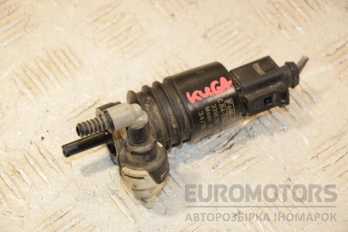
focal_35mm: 147
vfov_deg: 9.3
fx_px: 1421
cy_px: 116
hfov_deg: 14.0
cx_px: 174
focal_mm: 98
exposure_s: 1/200
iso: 800
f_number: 8
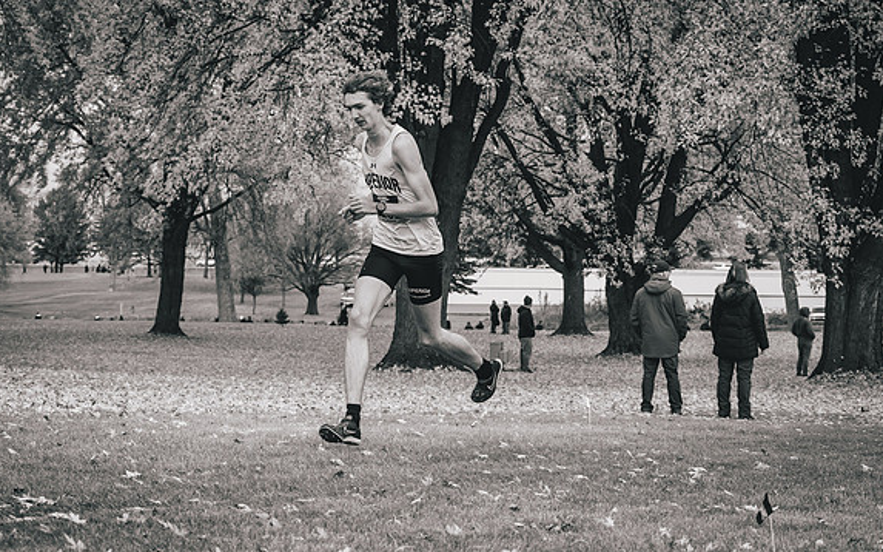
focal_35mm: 80
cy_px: 261
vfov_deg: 16.3
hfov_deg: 25.8
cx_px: 441
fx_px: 1925
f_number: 6.3
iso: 400
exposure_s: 1/800
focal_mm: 68
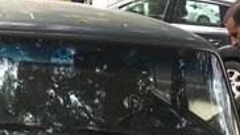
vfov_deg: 12.2
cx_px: 142
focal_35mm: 86
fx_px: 547
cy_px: 283
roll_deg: -6.8
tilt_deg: -28.6
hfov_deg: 24.7
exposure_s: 1/33
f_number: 2.2
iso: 64
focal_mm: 4.15
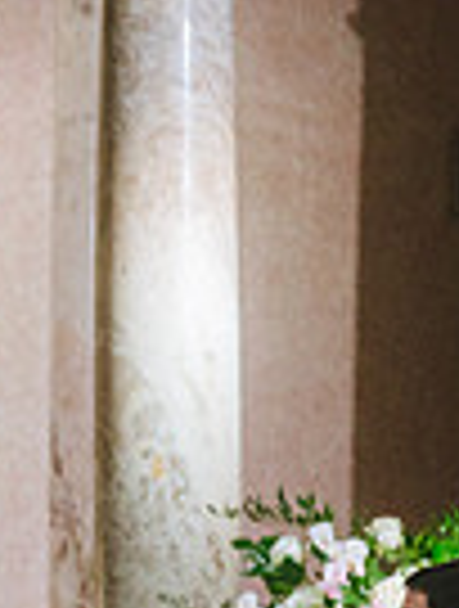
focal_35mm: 741
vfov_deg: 2.7
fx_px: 13039
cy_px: 867
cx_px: -598
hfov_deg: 2.0
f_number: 2.8
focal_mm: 180
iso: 1250
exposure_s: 1/200
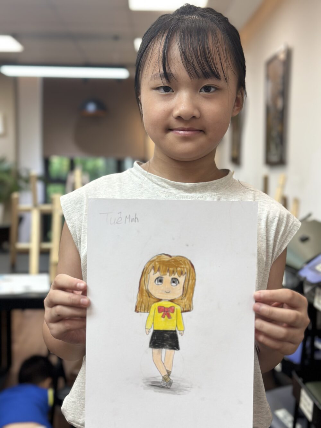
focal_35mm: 48
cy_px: 214
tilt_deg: -4.2
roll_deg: -1.4
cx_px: 160
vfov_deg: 39.7
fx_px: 593
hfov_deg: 30.3
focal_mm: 6.86
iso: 80
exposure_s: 1/129
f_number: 1.78
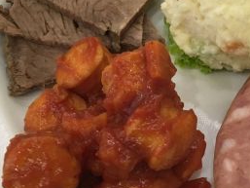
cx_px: 230
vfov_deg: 18.4
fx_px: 571
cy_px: 28
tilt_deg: -50.2
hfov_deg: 24.0
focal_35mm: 79
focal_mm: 4.15
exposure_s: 1/33
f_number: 2.2
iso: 200
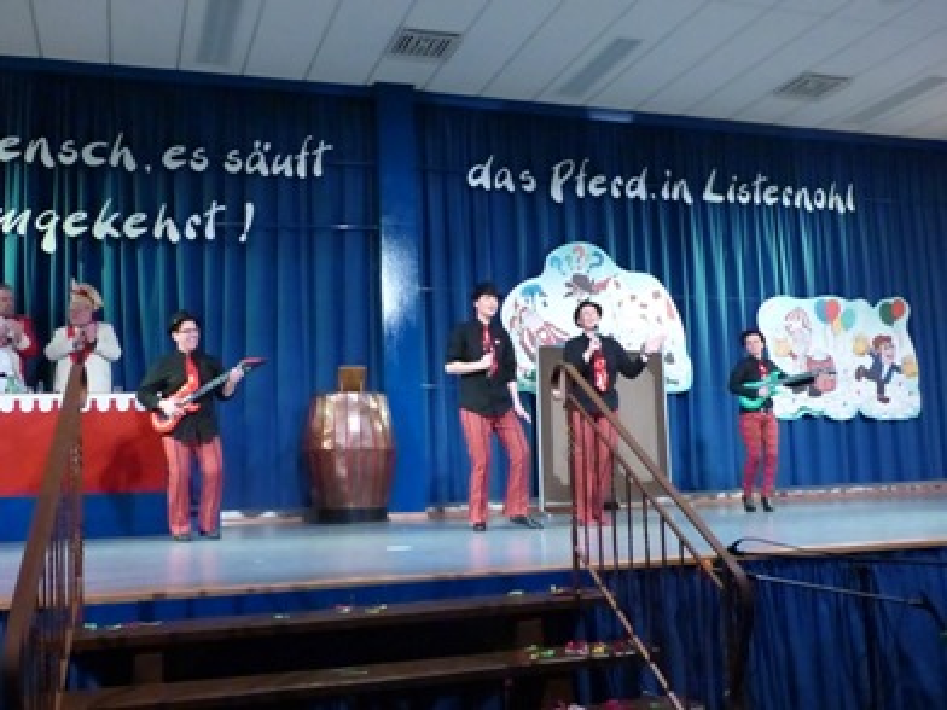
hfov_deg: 50.1
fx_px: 1012
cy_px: 355
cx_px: 474
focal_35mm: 37
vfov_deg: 38.7
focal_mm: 6.6
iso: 1600
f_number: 2.8
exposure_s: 1/125
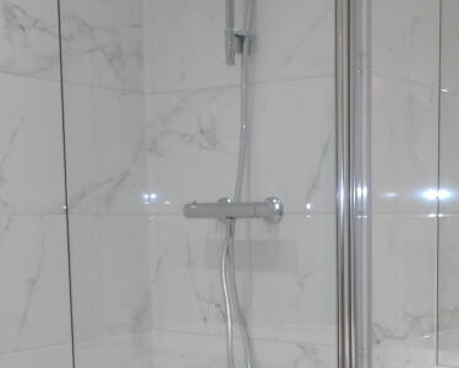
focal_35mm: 64
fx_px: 869
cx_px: 344
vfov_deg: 23.4
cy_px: 312
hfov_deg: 29.1
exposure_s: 1/27
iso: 200
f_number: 4.1
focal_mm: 4.3
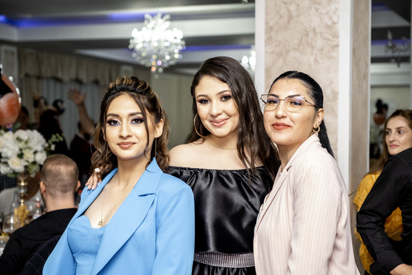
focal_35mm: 73
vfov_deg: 18.7
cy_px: 138
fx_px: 836
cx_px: 206
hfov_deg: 27.7
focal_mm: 48.5
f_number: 2.8
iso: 1250
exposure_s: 1/160
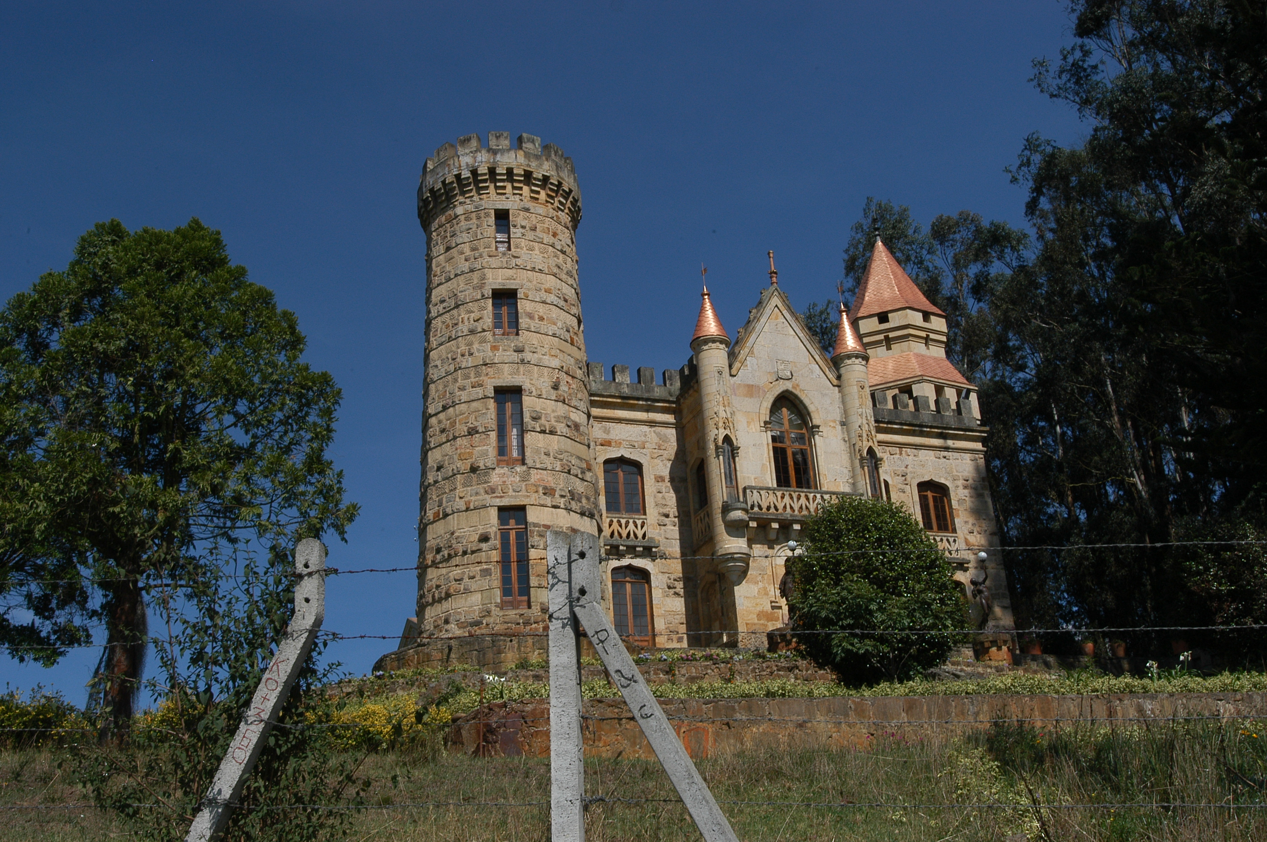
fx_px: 1319
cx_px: 634
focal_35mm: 38
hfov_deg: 51.3
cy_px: 421
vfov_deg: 35.4
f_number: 16
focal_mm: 25
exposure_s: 1/125
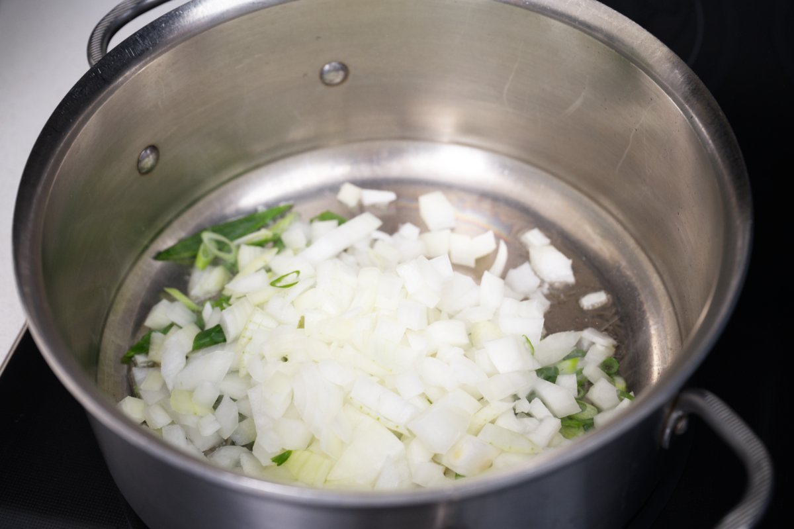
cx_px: 397
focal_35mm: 56
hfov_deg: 35.7
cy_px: 264
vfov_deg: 24.2
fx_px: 1235
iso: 1000
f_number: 5.6
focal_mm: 56
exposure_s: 1/640
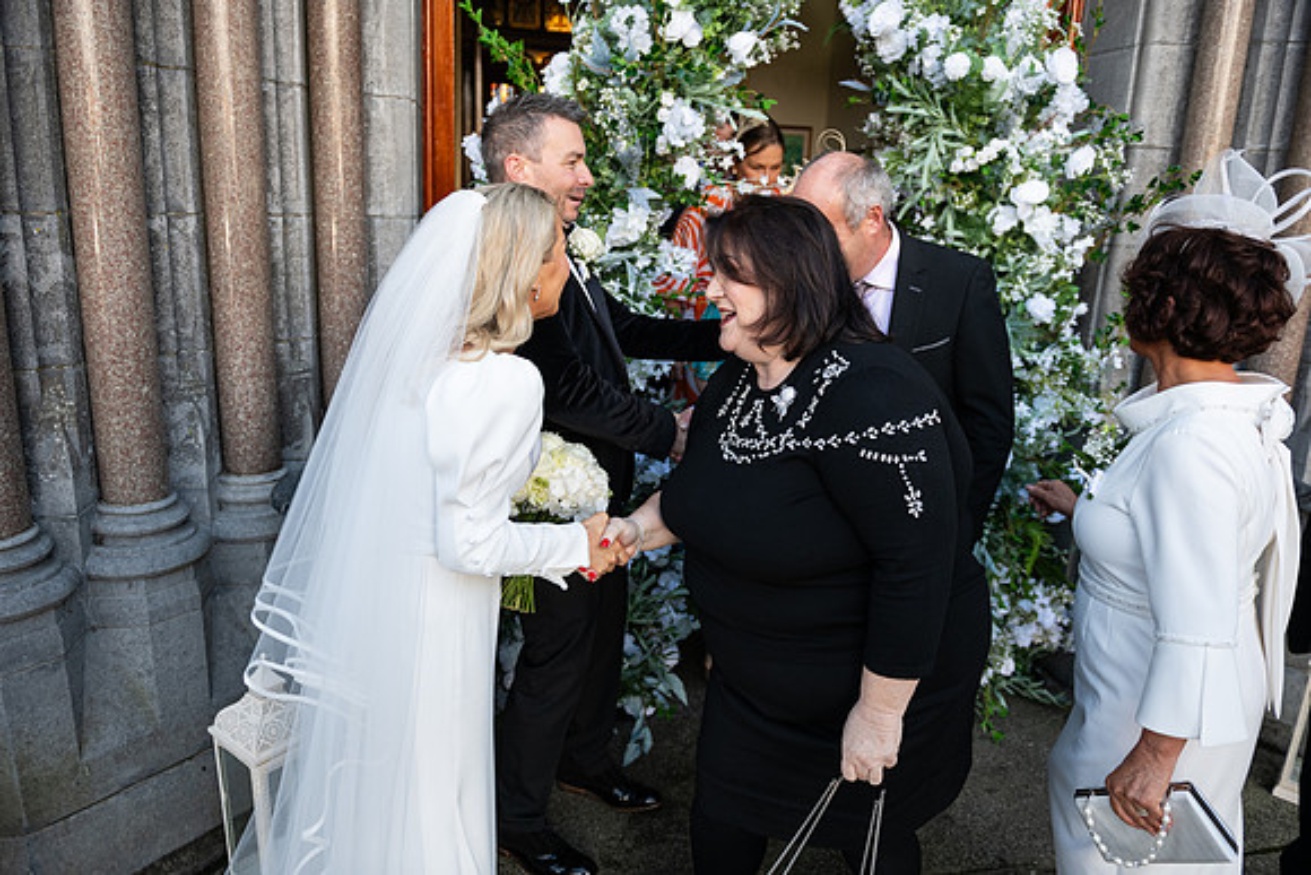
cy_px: 438
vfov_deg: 53.2
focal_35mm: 24
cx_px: 656
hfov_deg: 73.7
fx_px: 874
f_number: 3.5
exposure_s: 1/640
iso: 500
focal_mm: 24
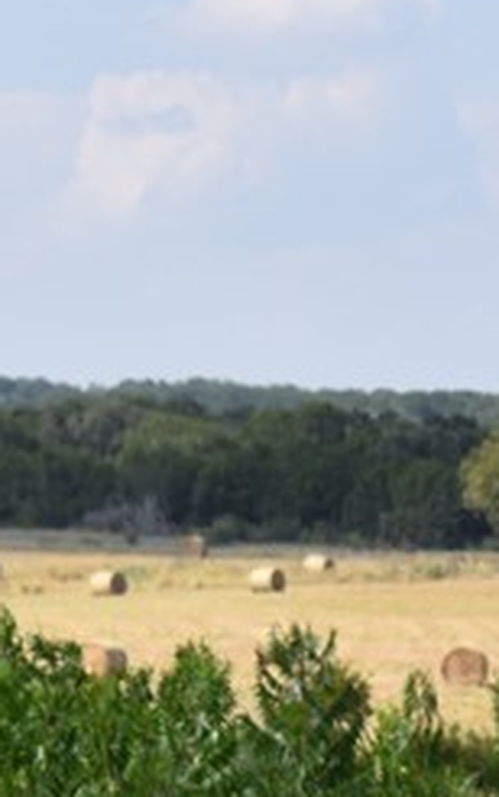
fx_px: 7628
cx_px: 1283
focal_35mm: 351
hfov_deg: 3.7
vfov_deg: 6.0
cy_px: 502
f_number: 8
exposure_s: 1/250
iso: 100
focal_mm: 52
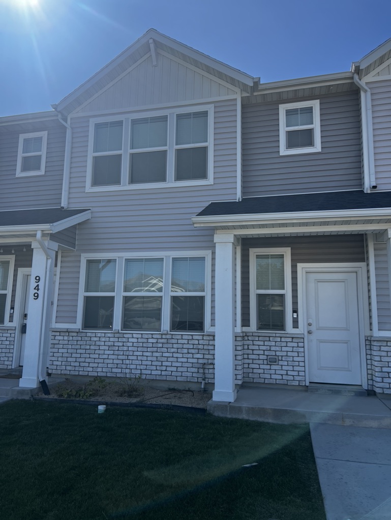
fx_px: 391
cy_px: 260
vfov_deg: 67.3
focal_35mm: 26
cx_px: 196
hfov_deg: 53.1
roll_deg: -1.6
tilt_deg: +8.9
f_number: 1.5
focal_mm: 5.7
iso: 50
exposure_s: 1/2762
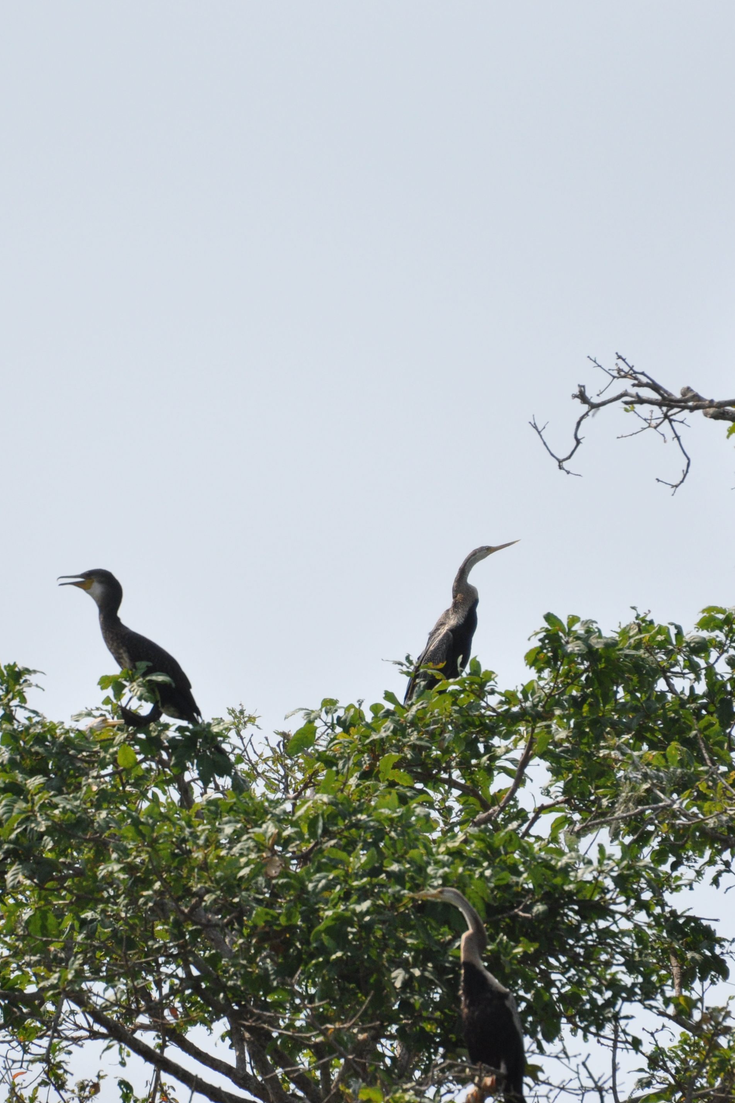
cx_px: 229
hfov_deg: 2.0
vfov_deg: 3.0
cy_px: 552
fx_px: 20765
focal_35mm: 678
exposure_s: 1/4000
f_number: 5.6
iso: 720
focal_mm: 300
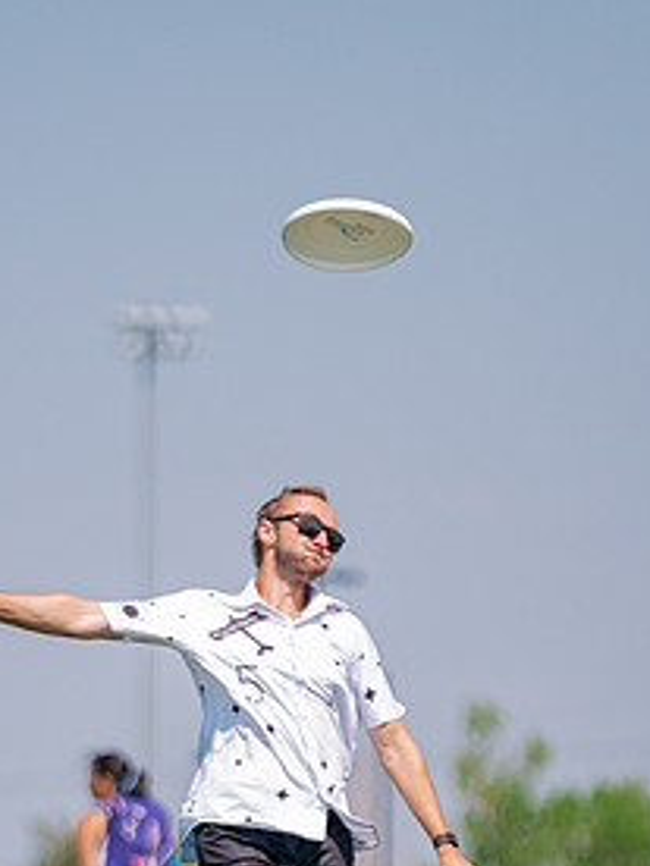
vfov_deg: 3.5
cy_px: 799
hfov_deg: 2.6
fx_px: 14071
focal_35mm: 562
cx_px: 353
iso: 640
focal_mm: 200
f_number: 2.8
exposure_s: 1/10000
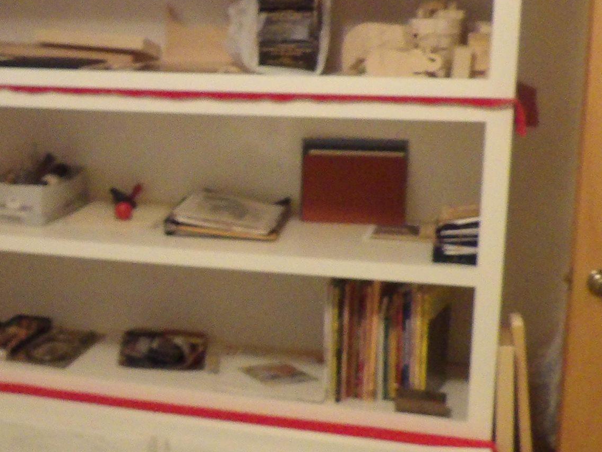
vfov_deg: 22.6
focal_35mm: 65
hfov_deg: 28.1
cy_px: 197
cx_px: 8
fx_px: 1131
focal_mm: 4.3
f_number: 3.2
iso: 768
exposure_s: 1/17
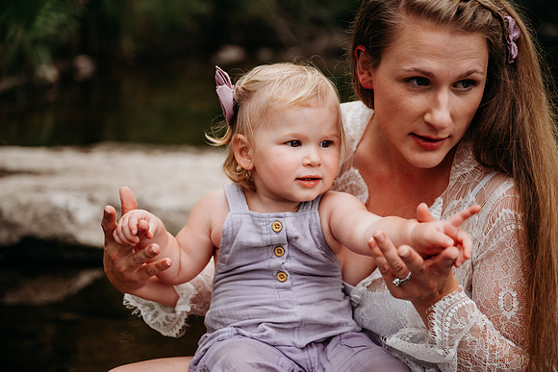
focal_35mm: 61
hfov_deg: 32.9
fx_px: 946
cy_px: 186
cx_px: 279
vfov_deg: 22.3
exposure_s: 1/1600
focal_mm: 61
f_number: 2.8
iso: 500
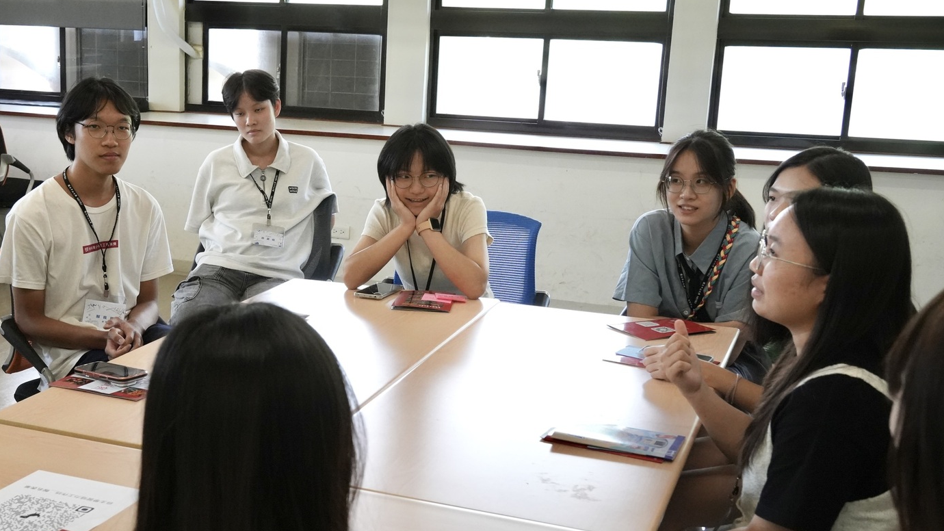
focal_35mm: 51
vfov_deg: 23.5
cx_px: 304
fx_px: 1276
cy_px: 285
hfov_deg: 40.0
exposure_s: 1/250
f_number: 8
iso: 5000
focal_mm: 35
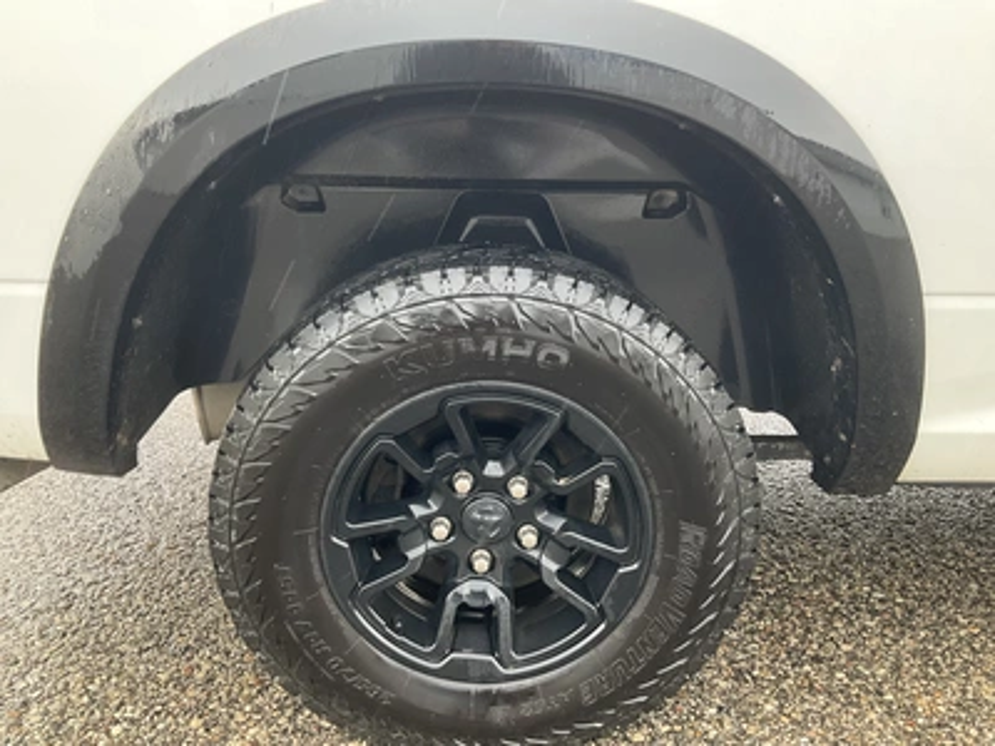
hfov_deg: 61.7
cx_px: 498
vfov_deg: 48.2
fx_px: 834
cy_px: 373
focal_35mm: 29
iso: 125
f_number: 1.8
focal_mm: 3
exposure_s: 1/60
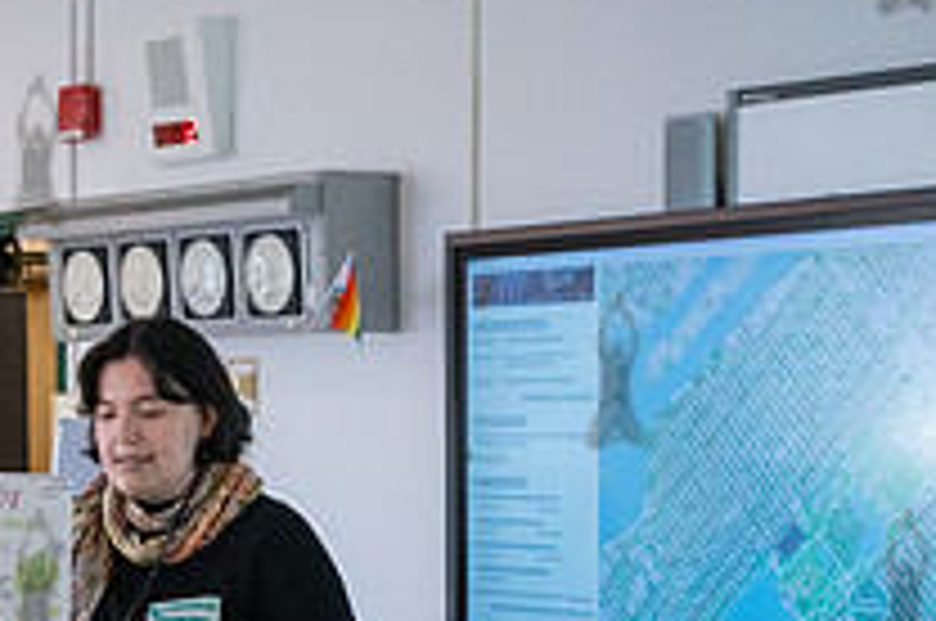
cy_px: 585
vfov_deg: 13.5
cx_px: 32
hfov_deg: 19.9
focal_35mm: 100
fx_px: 2596
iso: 6400
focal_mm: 35
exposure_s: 1/500
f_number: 5
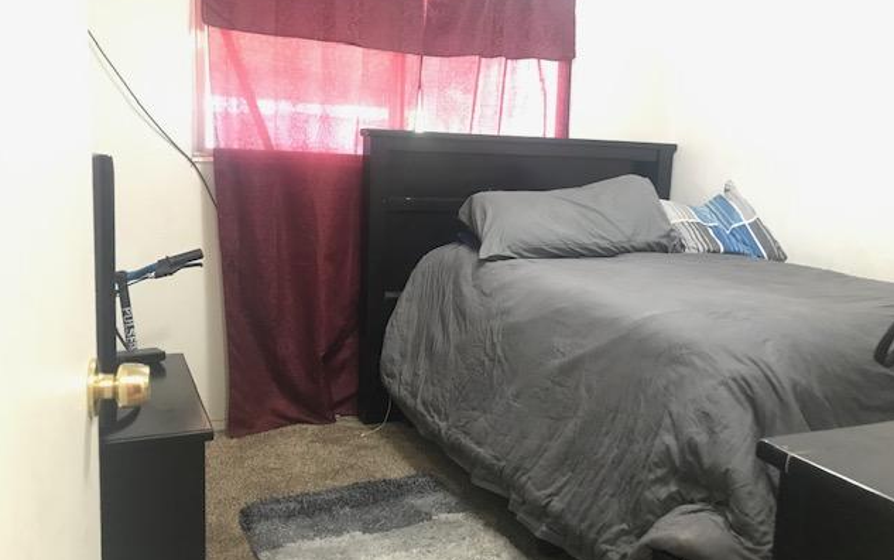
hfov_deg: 62.9
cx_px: 449
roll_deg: -1.0
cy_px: 274
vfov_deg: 41.9
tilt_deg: -7.7
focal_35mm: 30
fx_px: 731
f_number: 1.8
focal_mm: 3.99
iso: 100
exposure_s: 1/5
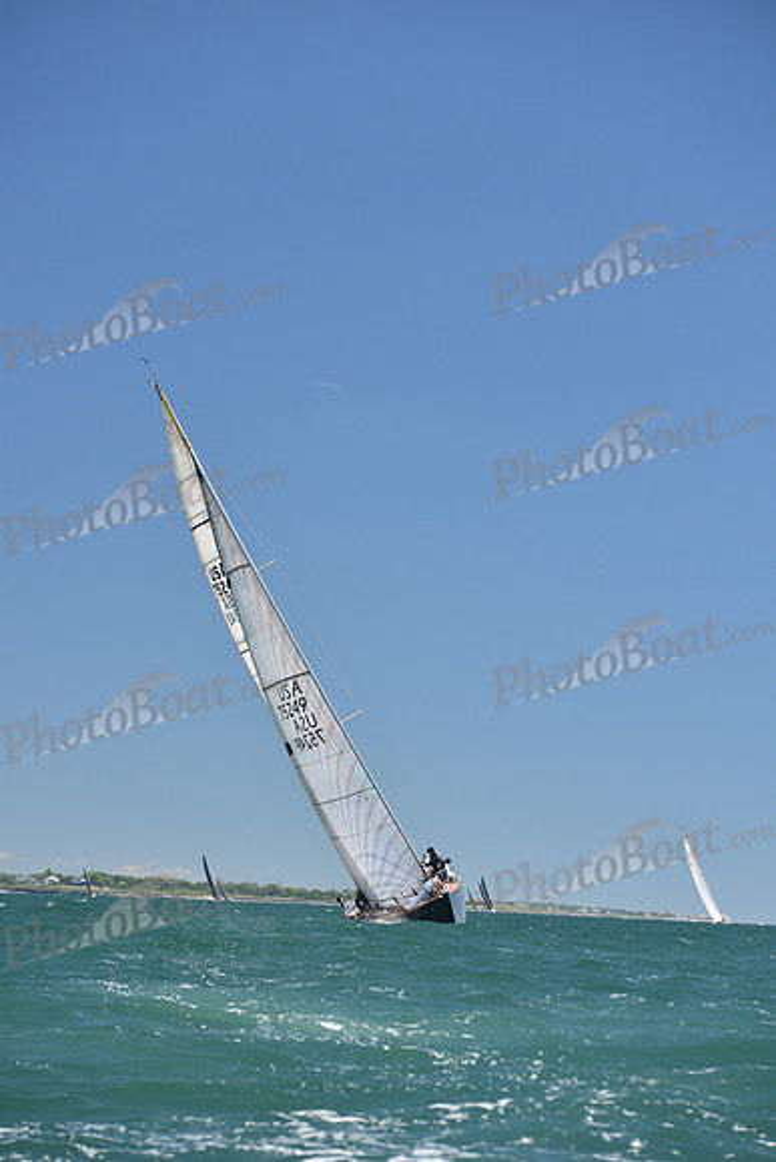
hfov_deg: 14.4
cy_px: 581
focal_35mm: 95
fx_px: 3070
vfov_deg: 21.5
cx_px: 388
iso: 320
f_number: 4.5
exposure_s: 1/800
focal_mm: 95
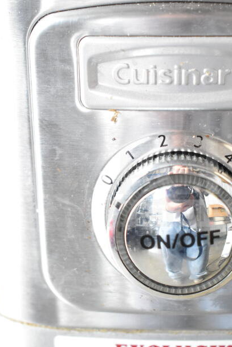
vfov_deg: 28.1
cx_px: 169
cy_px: 181
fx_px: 695
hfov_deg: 18.9
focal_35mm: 72
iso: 1600
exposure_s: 1/160
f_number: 4.5
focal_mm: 32
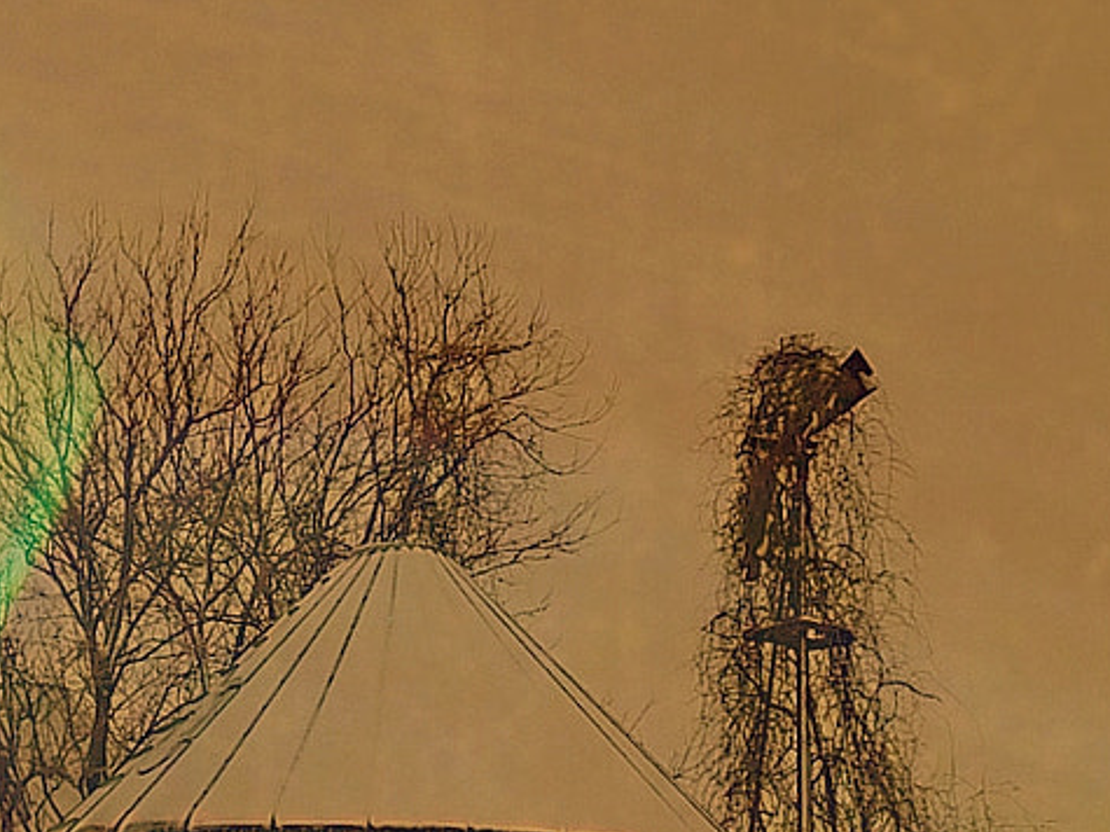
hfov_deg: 19.3
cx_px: 229
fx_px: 3238
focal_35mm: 101
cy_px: 671
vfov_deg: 14.6
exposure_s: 1/100
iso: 80
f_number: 3.3
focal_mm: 5.3
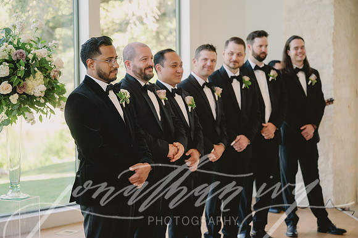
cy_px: 128
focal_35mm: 75
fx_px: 747
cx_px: 166
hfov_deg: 26.9
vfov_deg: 18.1
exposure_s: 1/400
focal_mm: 70
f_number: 2.8
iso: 1000
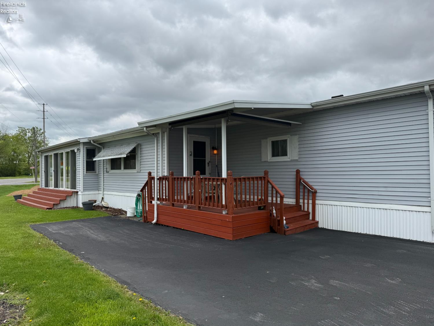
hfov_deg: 71.6
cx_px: 217
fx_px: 301
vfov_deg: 56.8
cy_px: 163
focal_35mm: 24
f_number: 1.78
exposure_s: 1/3425
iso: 80
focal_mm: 6.76
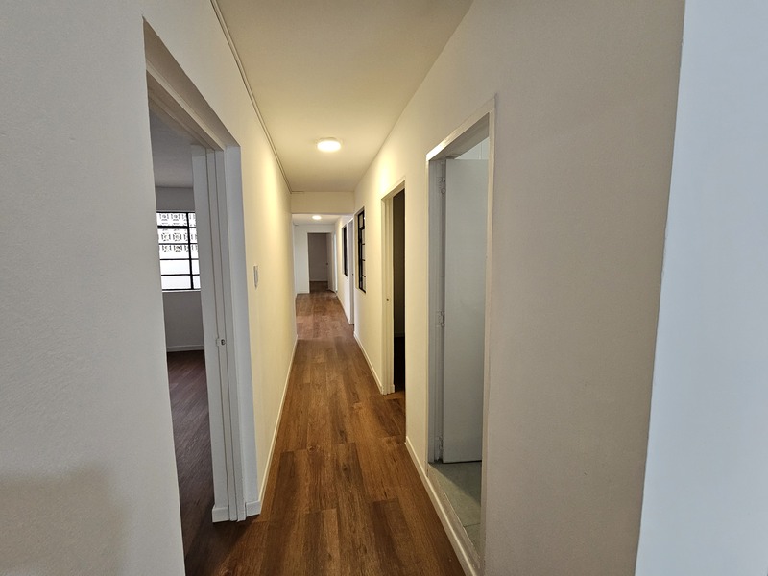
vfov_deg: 89.9
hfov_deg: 106.2
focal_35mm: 13
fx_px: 288
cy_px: 288
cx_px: 384
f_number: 2.2
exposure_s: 1/100
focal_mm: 2.2
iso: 320
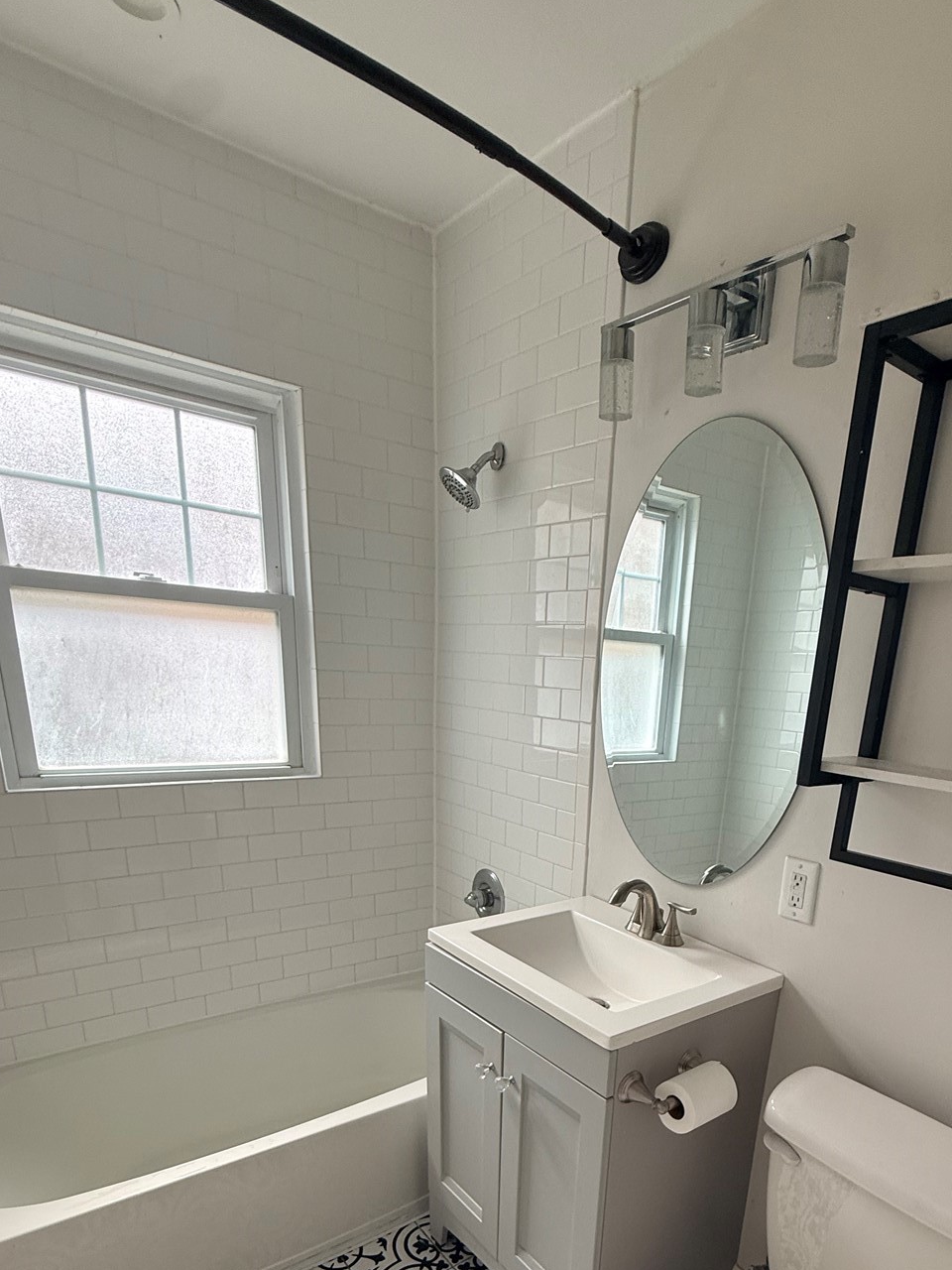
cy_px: 925
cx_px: 571
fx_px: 770
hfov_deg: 62.9
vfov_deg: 74.3
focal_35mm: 21
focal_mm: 2.22
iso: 80
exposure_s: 1/120
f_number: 2.2
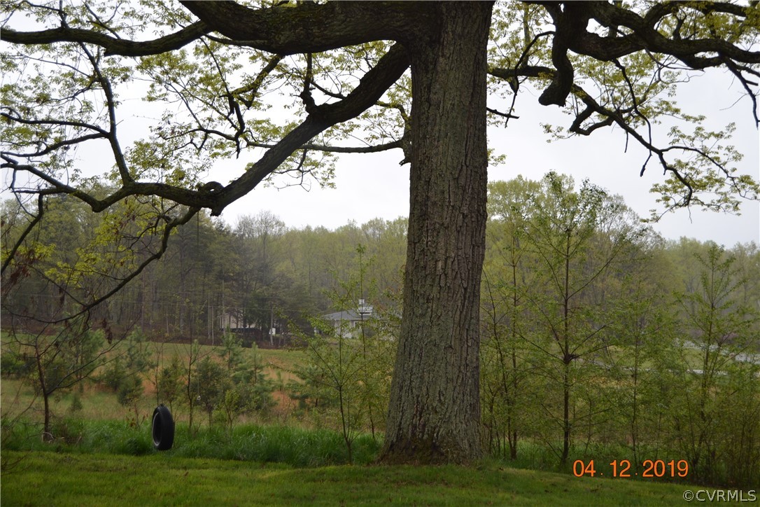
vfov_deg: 23.8
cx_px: 380
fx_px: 1203
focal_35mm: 57
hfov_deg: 35.1
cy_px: 254
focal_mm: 38
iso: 100
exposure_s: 1/160
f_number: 4.8
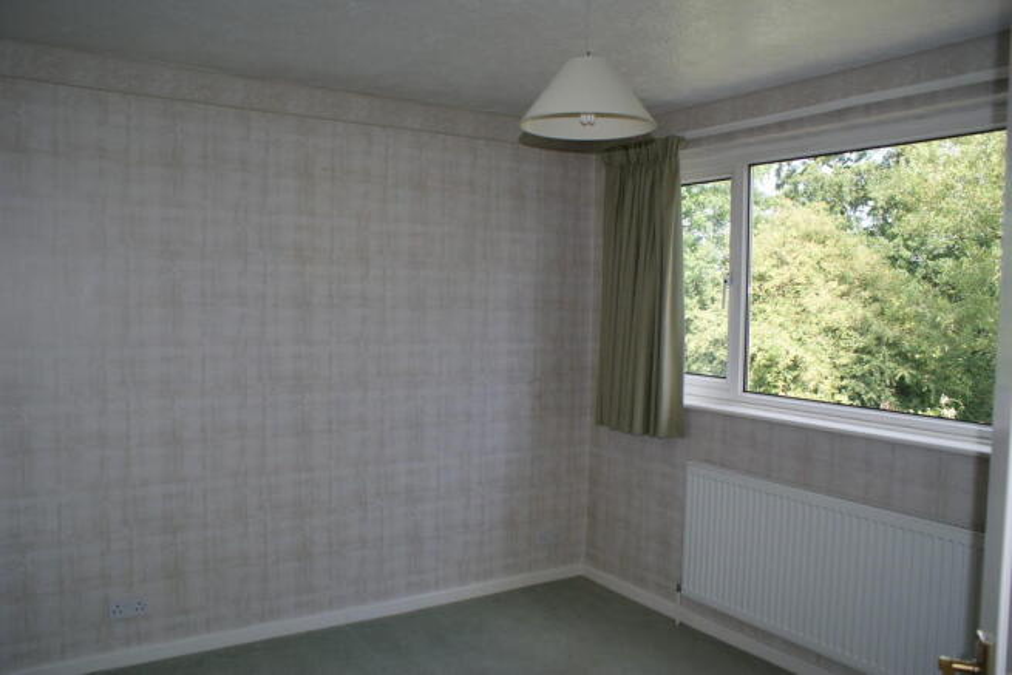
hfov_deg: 67.4
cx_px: 506
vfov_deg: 48.0
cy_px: 338
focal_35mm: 27
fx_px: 759
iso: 160
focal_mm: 18
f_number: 4
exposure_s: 1/160
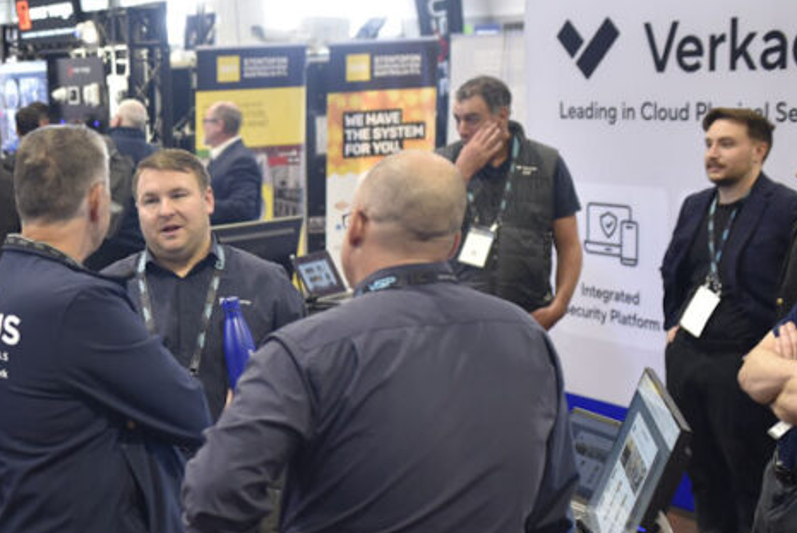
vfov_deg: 17.6
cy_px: 404
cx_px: -74
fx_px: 1706
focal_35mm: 77
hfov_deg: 24.6
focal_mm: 35
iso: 800
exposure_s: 1/60
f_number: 2.5
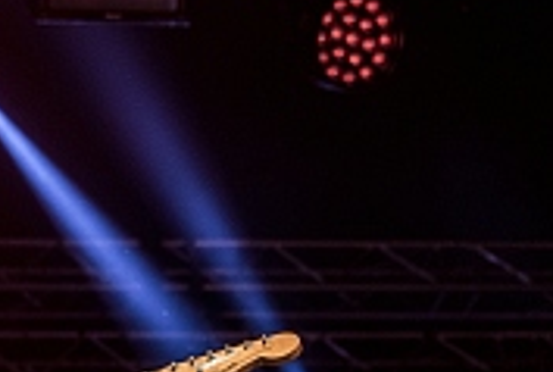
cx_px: 3
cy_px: 370
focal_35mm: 138
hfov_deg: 14.6
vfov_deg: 9.9
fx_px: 2125
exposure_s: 1/80
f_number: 2.8
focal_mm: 34
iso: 400
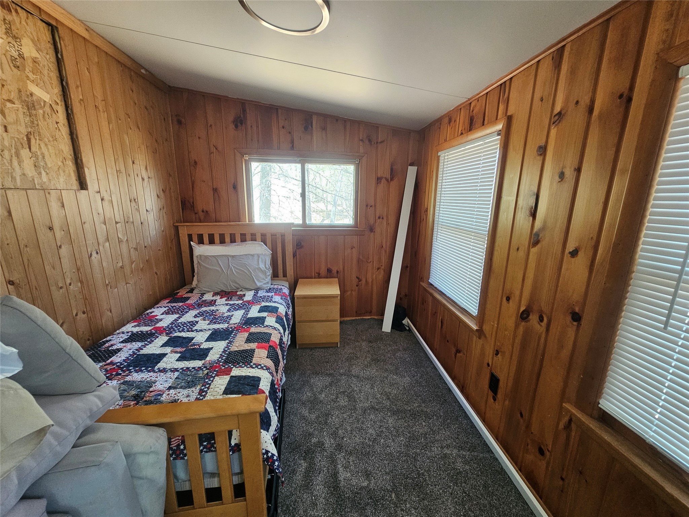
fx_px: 259
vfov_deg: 89.9
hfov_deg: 106.2
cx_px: 344
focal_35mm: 13
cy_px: 258
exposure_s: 1/40
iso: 400
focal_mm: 2.2
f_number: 2.2
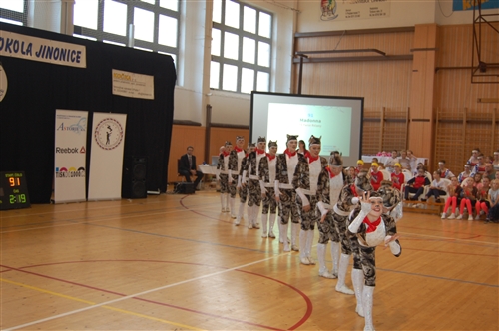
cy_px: 166
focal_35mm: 45
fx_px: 623
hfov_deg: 43.7
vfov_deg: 29.8
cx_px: 250
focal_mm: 30
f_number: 4.2
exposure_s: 1/60
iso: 400
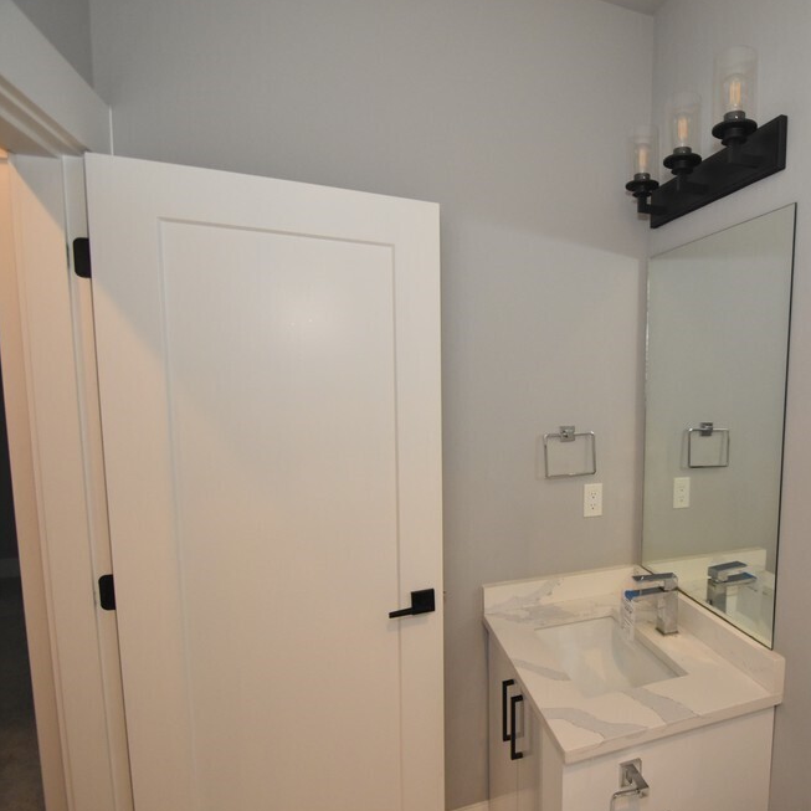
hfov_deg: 70.5
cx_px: 594
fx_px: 530
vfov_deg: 74.8
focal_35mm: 20
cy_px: 408
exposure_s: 1/100
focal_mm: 10
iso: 1600
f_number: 4
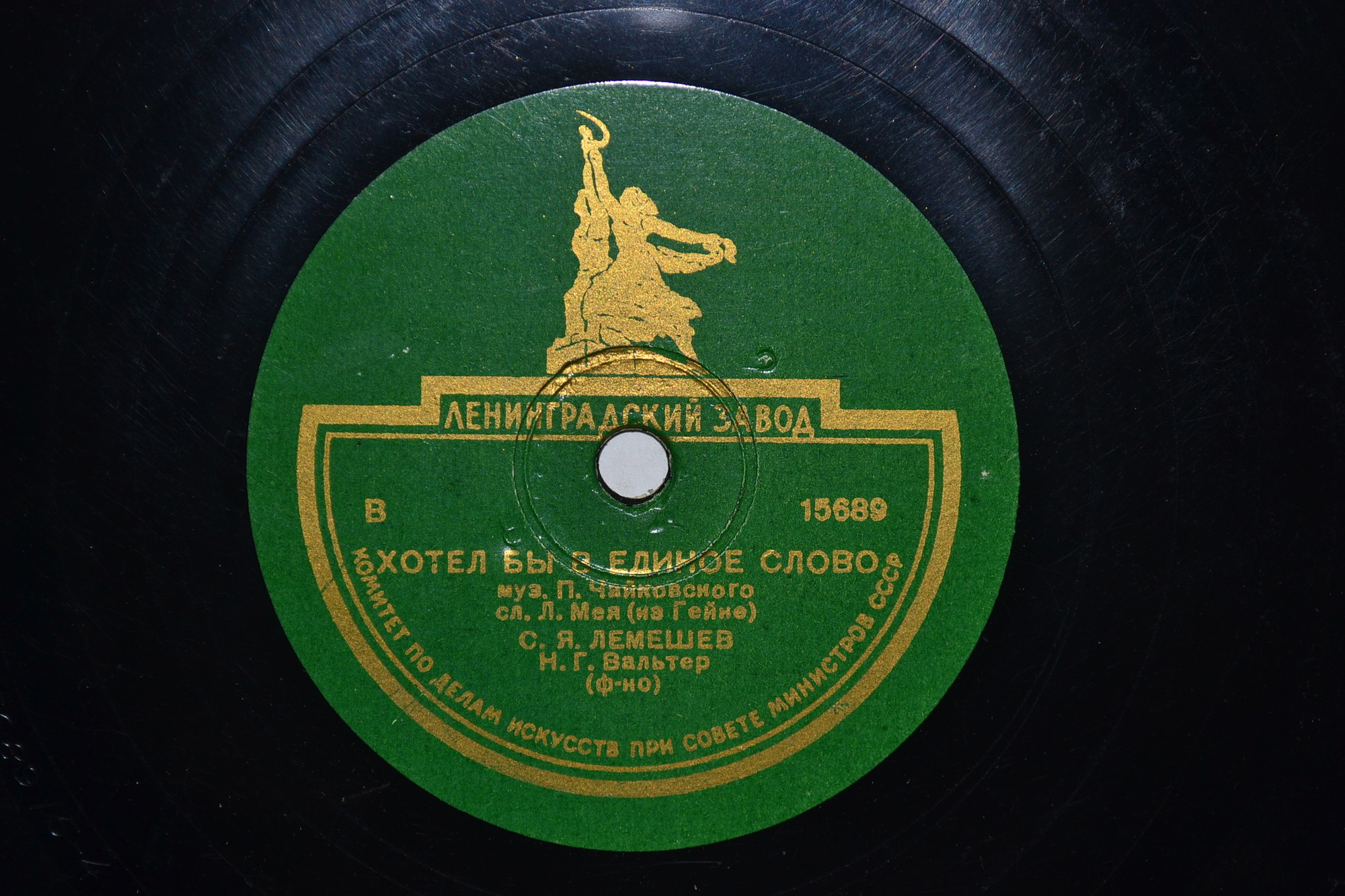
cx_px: 672
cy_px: 448
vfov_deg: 16.6
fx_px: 3082
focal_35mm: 82
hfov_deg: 24.6
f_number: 5.6
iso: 100
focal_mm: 55
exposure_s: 1/200
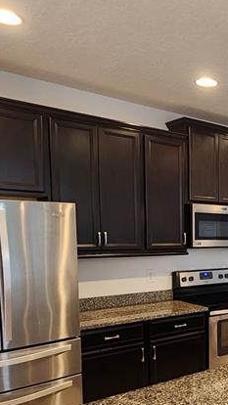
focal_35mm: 35
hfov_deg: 29.1
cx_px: 275
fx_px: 376
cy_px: 269
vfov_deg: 55.5
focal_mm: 2.2
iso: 320
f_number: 2.2
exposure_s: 1/40
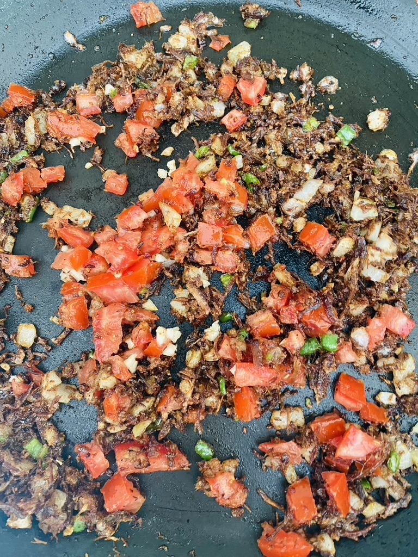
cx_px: 209
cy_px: 278
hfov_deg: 53.1
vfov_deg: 67.3
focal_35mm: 26
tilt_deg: -80.1
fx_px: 419
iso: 500
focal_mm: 4.25
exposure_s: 1/40
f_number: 1.8
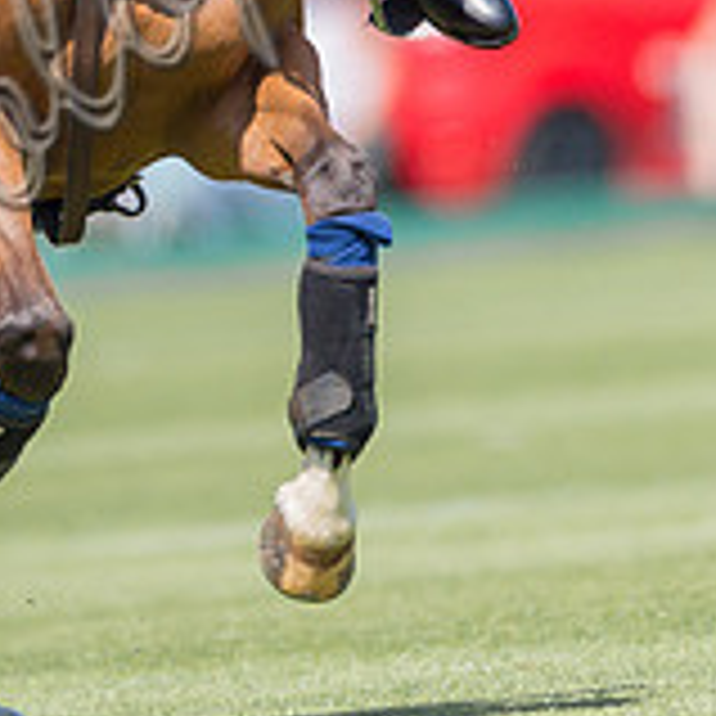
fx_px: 41327
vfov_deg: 1.0
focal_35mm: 1766
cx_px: 115
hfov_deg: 1.0
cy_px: -241
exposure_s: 1/4000
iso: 320
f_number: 4
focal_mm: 500
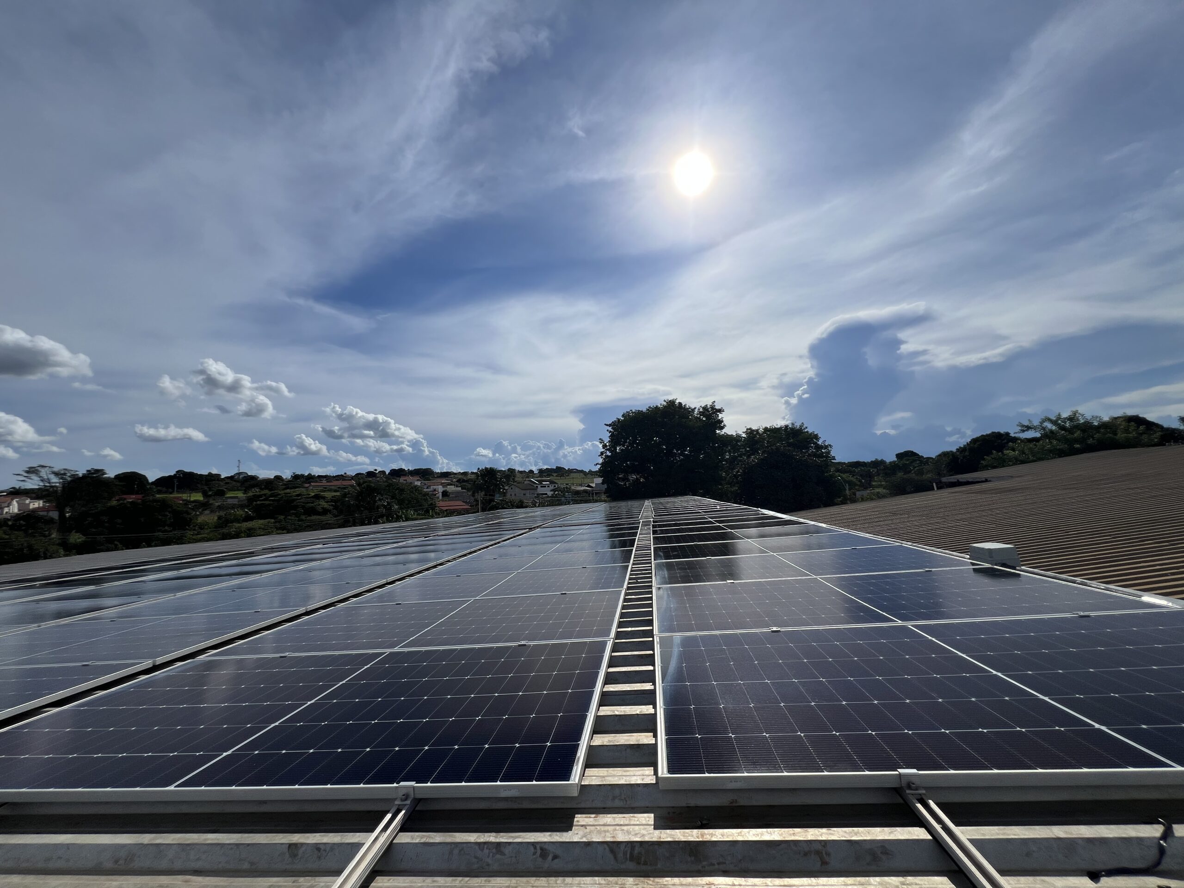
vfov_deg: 89.9
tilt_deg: +4.5
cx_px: 592
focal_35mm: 13
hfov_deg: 106.2
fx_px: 445
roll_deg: +1.1
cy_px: 444
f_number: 1.8
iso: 32
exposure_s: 1/6494
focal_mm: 1.57
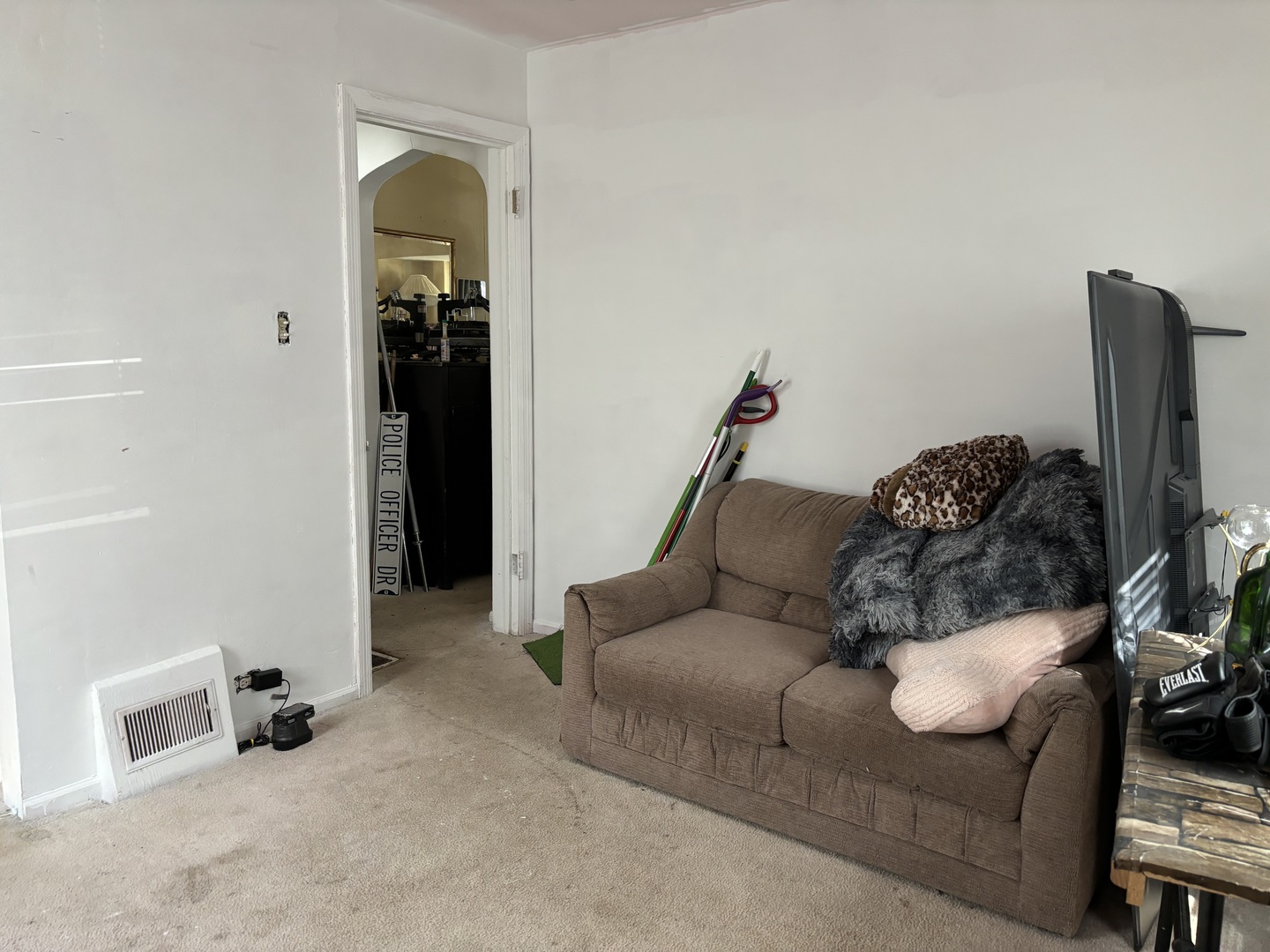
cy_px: 476
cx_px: 635
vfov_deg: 53.1
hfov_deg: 67.3
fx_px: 954
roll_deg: -0.3
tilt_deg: -7.5
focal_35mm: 26
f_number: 1.6
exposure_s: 1/60
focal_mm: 5.96
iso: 200
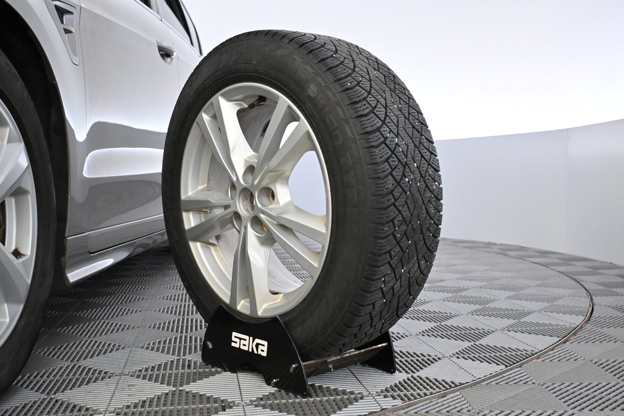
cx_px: 312
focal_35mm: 38
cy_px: 208
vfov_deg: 35.5
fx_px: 650
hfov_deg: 51.3
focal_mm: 25
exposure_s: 1/125
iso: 3200
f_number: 4.2
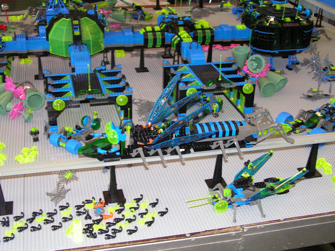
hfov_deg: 38.9
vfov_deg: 29.7
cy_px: 126
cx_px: 168
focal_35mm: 49
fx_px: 474
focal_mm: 8.2
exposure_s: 1/60
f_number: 3.2
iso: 200
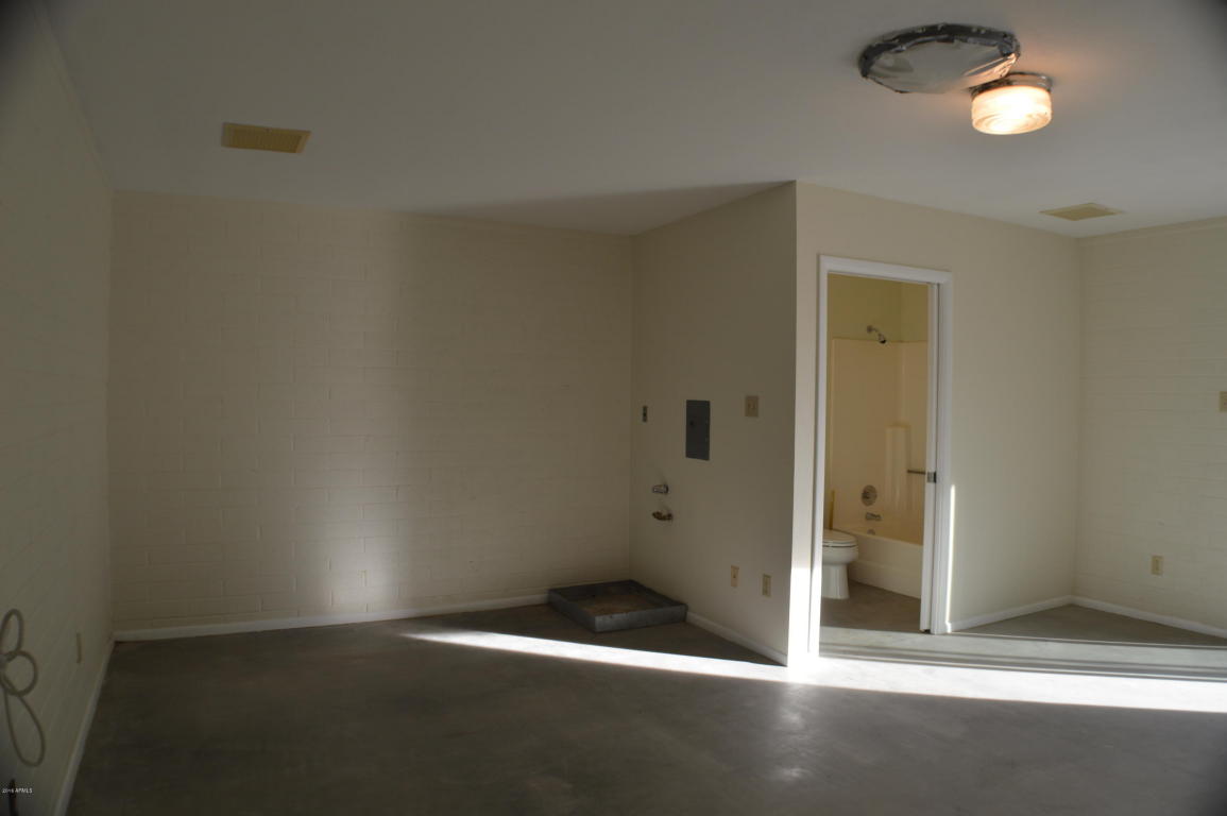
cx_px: 614
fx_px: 1022
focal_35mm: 30
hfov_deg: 62.0
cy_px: 408
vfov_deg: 43.5
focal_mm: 20
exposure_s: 1/60
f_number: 5.6
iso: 125
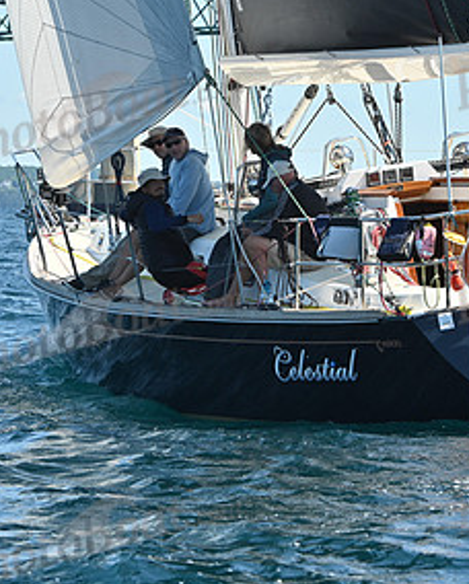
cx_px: 350
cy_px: 192
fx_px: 3844
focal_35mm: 222
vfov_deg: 8.7
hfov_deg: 7.0
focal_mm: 116
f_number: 7.1
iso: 320
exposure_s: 1/1000
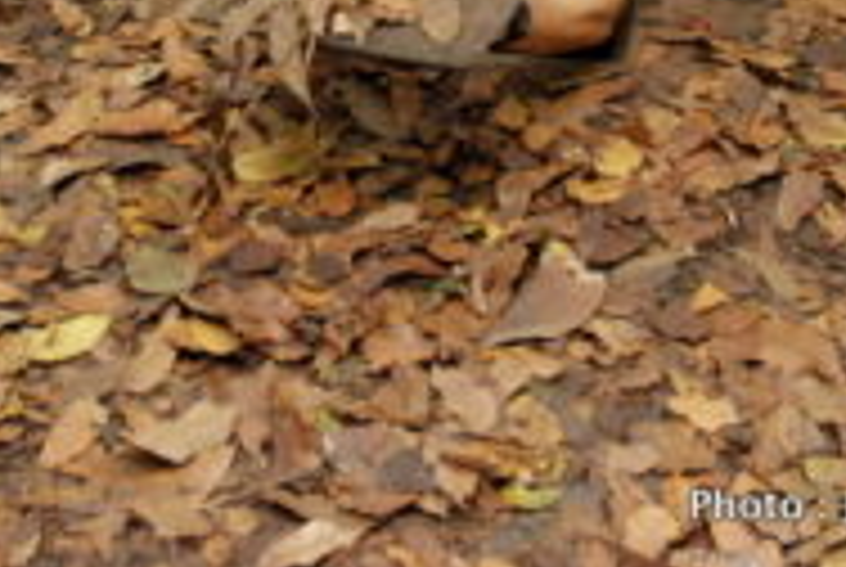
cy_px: -182
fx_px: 1695
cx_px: 468
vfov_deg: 17.7
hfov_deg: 28.0
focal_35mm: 72
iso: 1600
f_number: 3.5
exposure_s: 1/160
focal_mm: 18
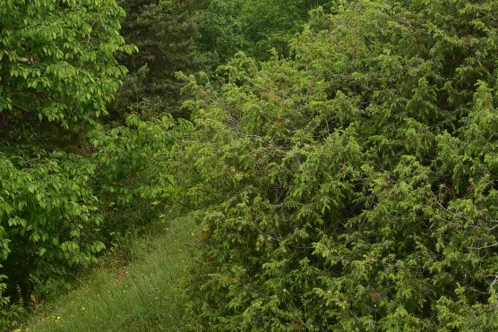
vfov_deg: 11.7
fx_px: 1619
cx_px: 442
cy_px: 83
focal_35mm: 117
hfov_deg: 17.3
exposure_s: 1/125
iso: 125
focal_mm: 50
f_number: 8
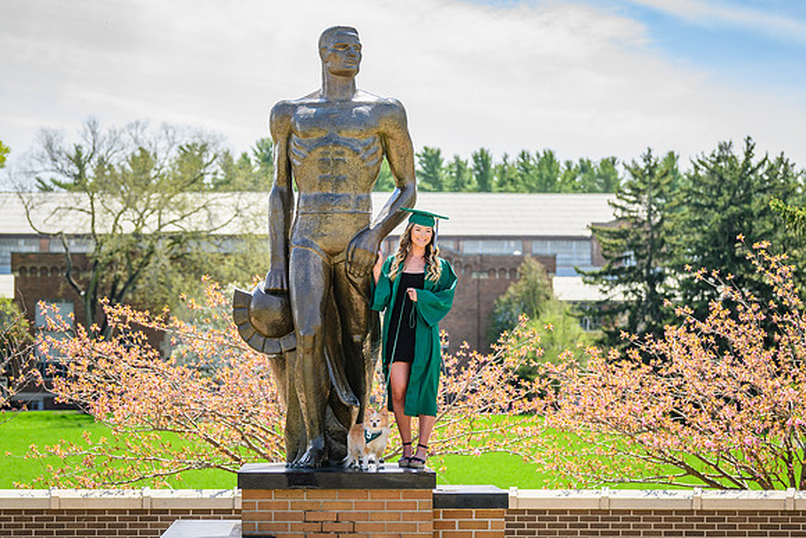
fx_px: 2045
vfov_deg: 15.0
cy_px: 260
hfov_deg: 22.3
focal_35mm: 91
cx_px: 411
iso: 400
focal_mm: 86
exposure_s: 1/2500
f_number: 4
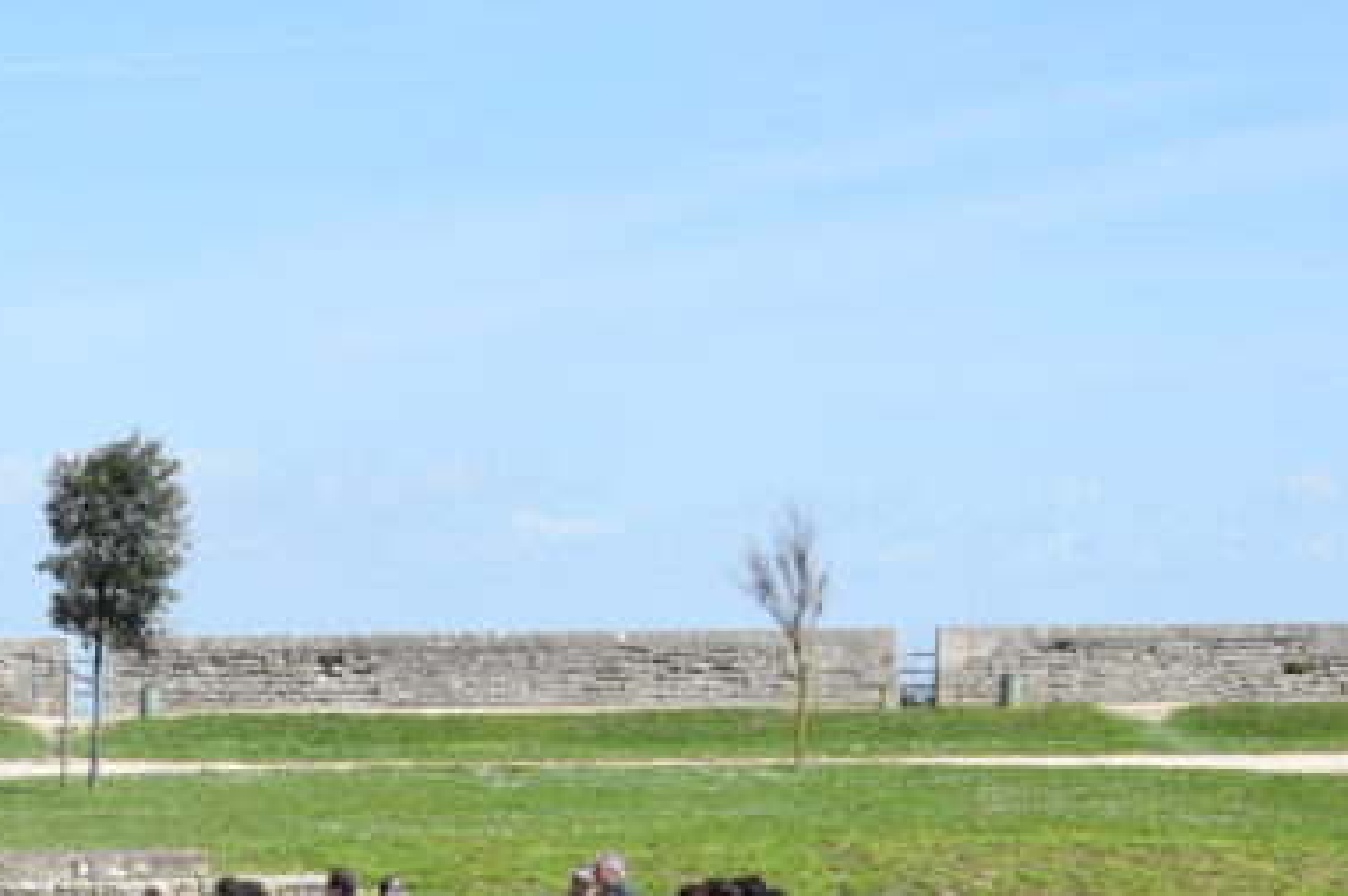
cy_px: 942
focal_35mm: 92
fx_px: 3442
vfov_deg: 14.5
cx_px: -18
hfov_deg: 21.3
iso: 200
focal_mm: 26
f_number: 10
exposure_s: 1/400
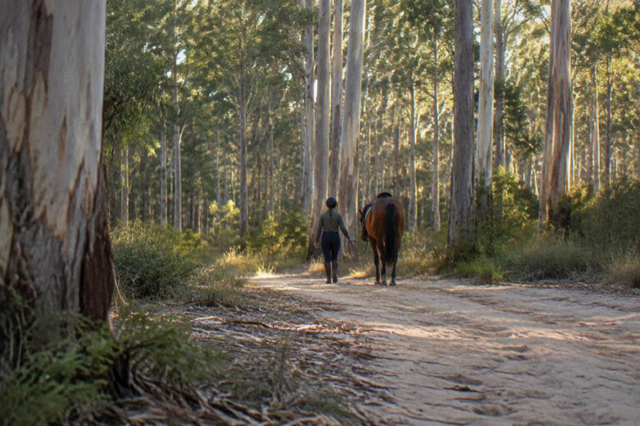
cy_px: 213
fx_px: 835
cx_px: 320
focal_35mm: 47
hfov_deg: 41.9
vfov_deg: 28.6
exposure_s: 1/320
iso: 200
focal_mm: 47
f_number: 6.3
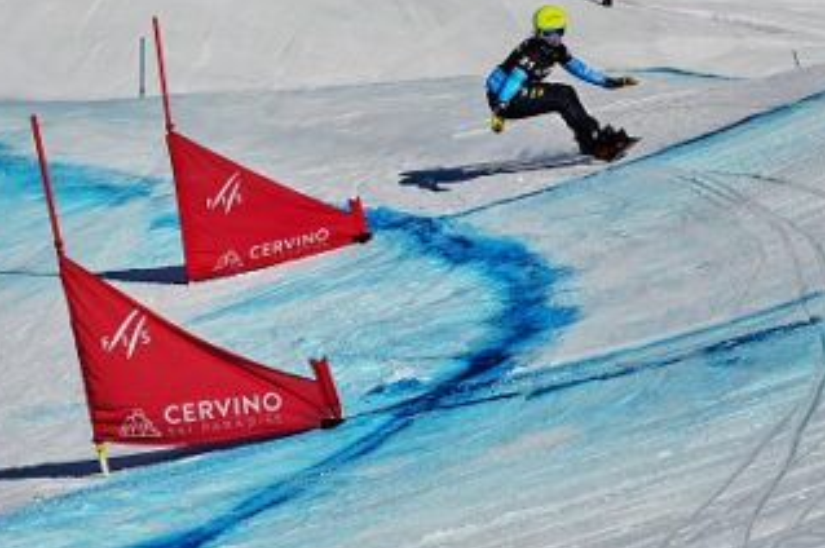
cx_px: 584
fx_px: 5426
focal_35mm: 237
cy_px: 147
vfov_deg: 5.8
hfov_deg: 8.7
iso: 100
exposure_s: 1/1000
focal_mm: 79
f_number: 9
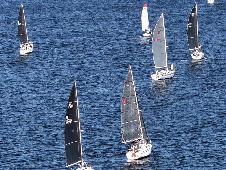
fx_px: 1704
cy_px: 129
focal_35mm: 261
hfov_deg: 7.4
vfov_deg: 5.7
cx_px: 353
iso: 110
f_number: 2.8
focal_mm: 19.35
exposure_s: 1/1000
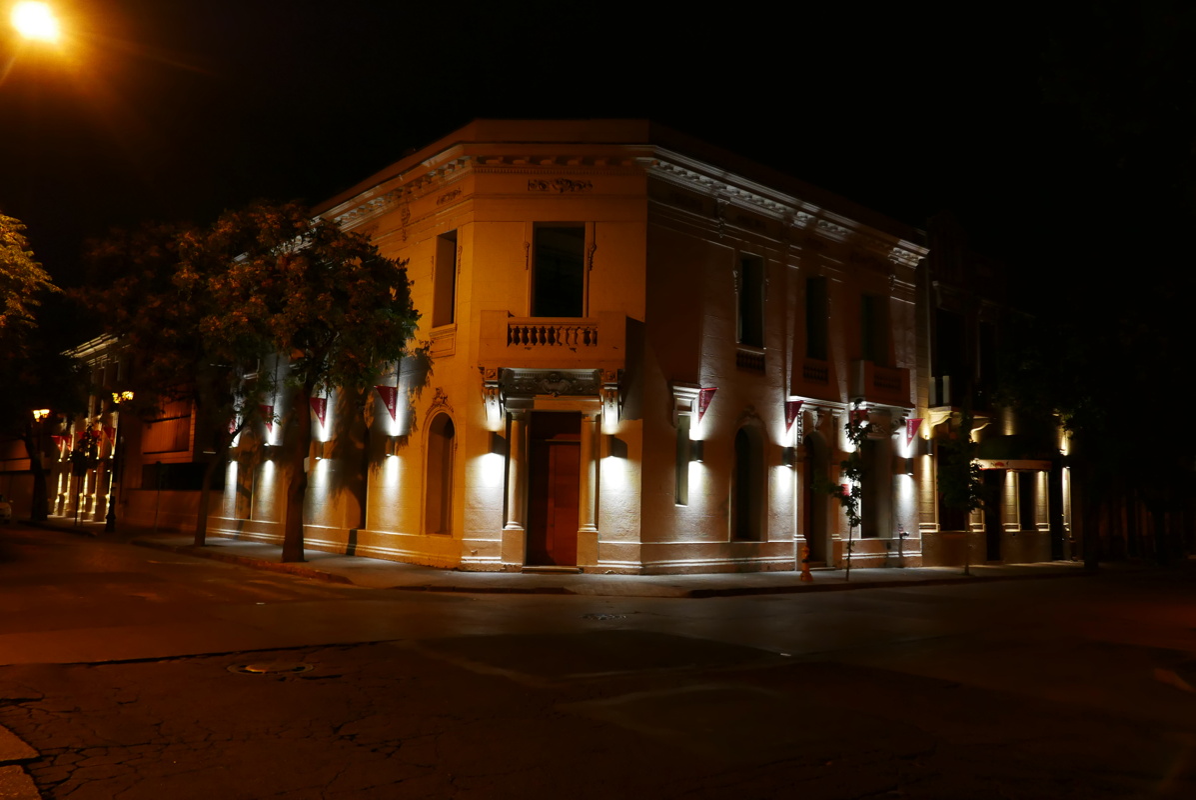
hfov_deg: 63.6
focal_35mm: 29
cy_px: 400
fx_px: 964
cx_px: 598
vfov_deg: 45.0
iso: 1250
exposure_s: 1/80
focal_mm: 13
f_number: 2.1
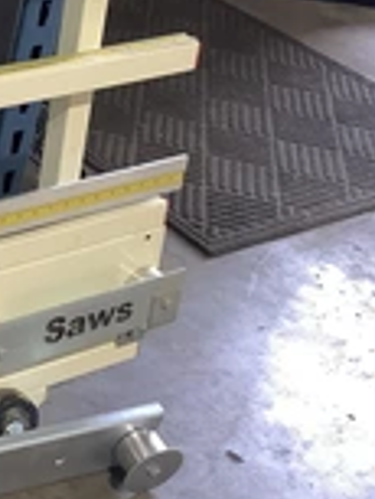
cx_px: -179
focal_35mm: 81
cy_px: 166
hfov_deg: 16.7
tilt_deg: -32.0
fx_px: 1168
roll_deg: -5.9
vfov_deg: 24.0
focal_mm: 3.3
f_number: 2.4
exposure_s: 1/60
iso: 250
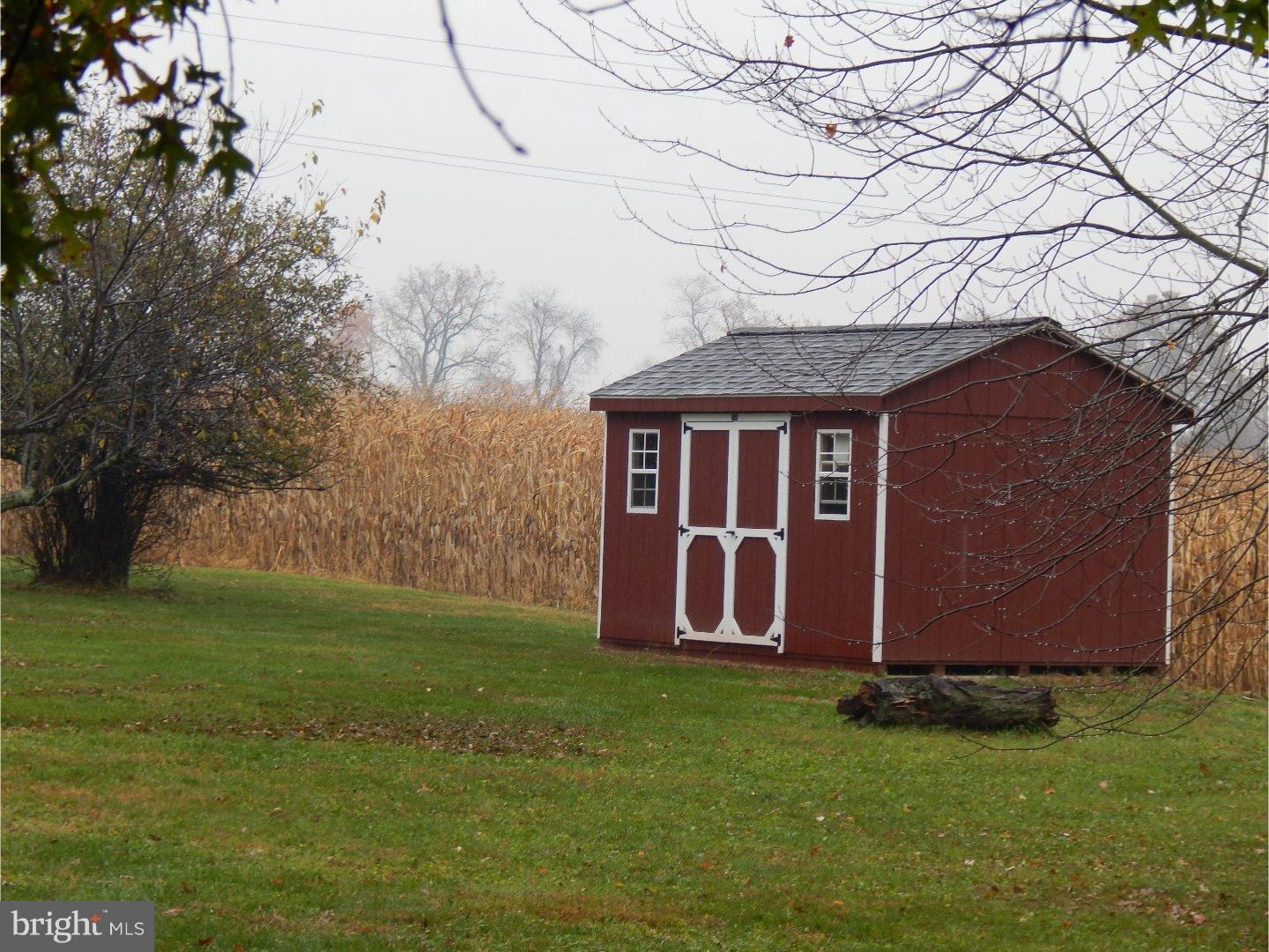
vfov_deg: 12.9
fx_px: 4216
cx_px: 634
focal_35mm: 115
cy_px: 476
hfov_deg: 17.1
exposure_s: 1/160
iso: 125
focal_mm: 20.5
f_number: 4.6
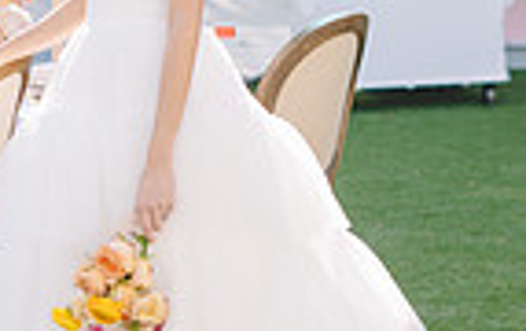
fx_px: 2298
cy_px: 55
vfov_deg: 8.2
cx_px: 239
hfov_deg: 13.1
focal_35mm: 160
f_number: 2.5
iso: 50
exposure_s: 1/200
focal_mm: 50
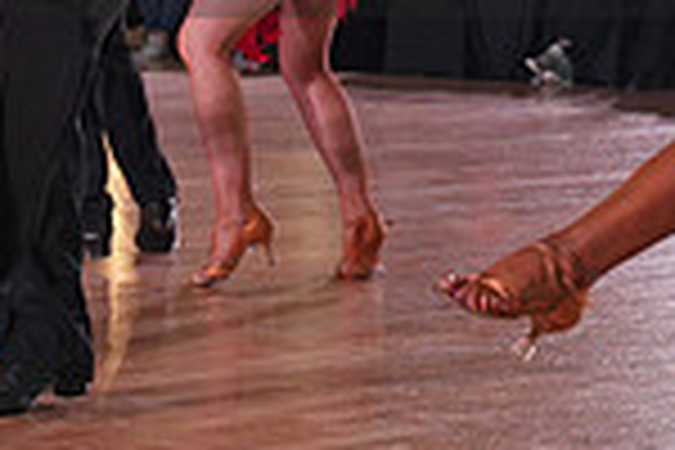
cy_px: -101
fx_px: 3487
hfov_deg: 11.0
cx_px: 504
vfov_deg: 7.3
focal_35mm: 186
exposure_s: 1/500
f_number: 4
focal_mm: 48
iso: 1250
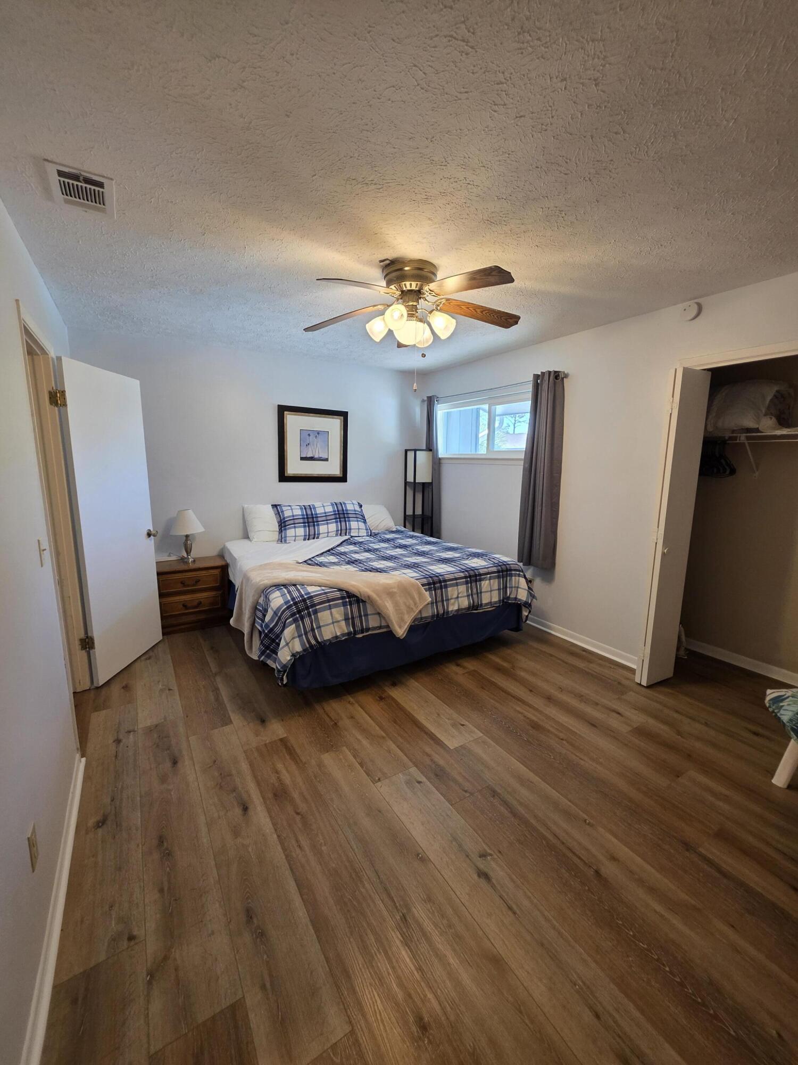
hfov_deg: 89.9
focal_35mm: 13
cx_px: 399
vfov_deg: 106.2
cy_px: 532
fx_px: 400
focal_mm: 2.2
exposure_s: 1/60
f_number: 1.9
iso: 160
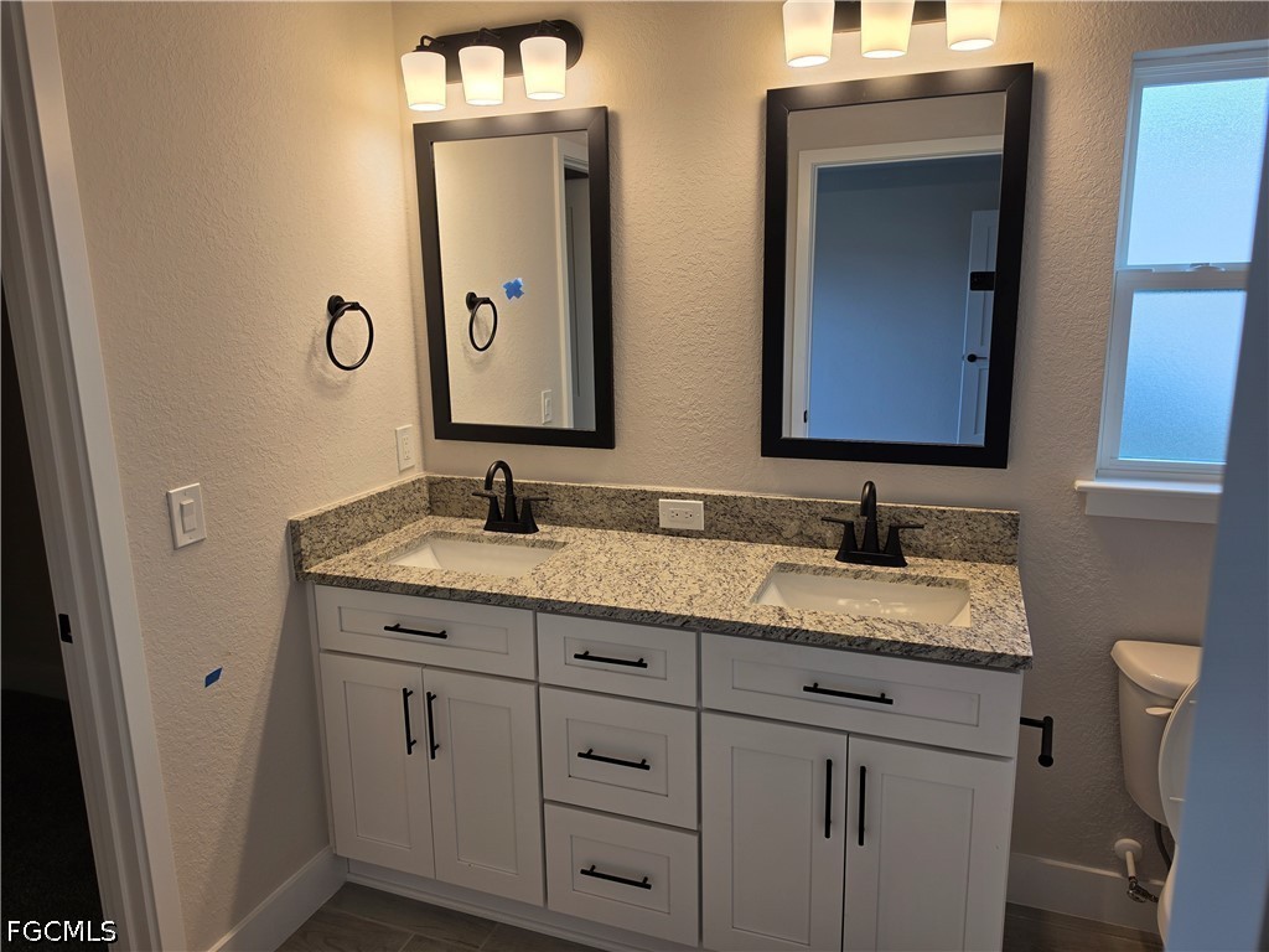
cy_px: 476
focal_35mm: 23
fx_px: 843
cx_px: 634
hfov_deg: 73.9
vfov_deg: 58.9
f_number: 1.4
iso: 20
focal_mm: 6.5
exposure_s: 1/120
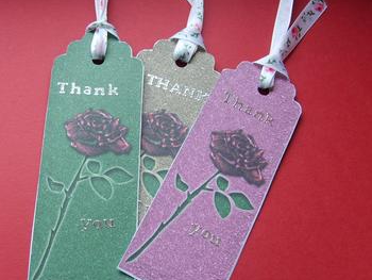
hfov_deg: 41.9
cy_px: 139
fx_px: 484
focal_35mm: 45
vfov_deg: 32.2
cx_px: 154
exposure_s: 1/60
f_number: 2.8
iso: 50
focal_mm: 5.8
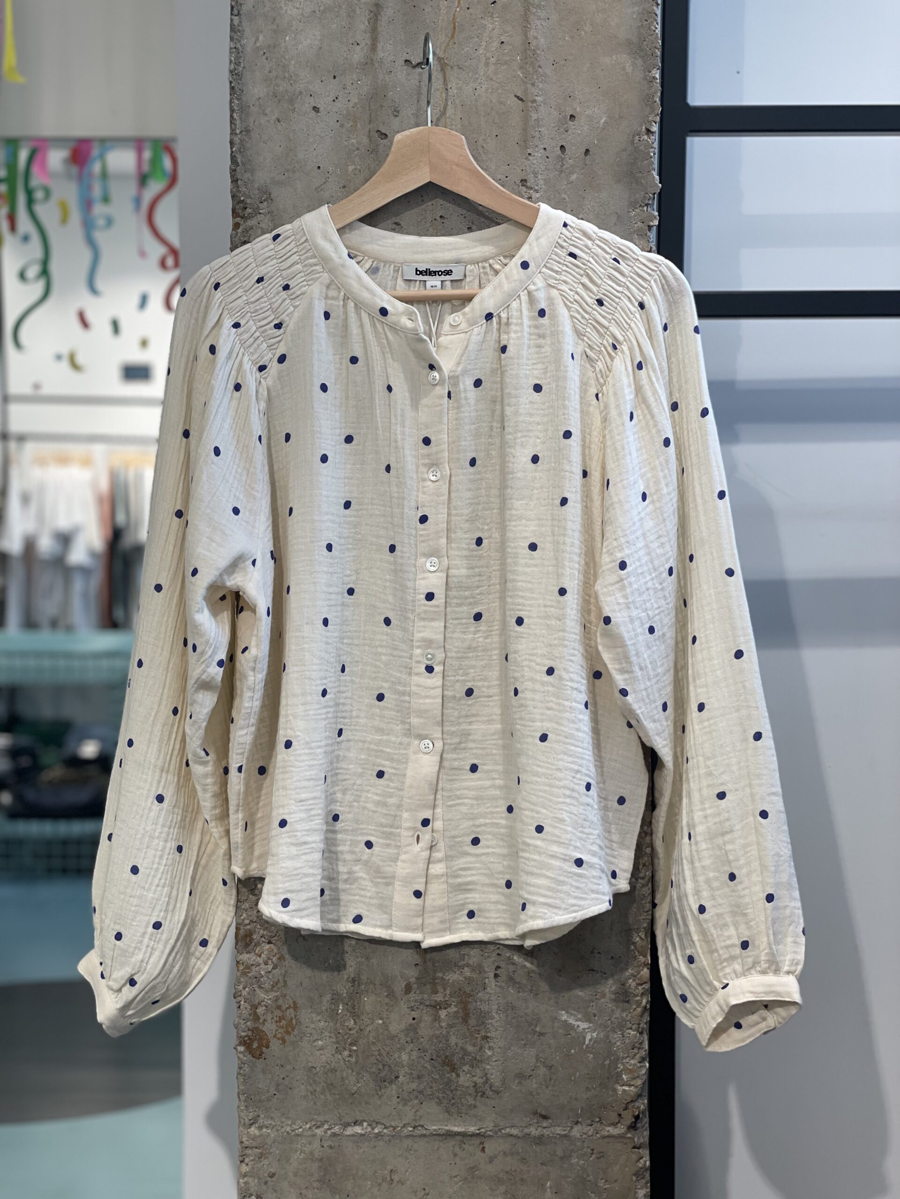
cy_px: 600
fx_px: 1803
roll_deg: +0.0
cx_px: 450
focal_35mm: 52
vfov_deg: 36.8
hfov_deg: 28.0
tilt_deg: -2.8
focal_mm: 6
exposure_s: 1/100
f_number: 2
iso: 40
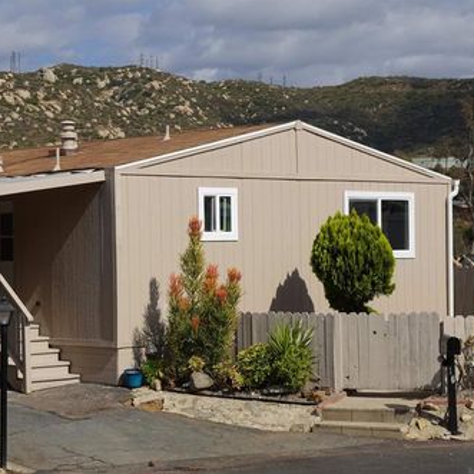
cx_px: 166
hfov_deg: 16.7
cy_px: 237
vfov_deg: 16.7
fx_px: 1611
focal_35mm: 104
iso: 100
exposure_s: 1/800
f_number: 5.6
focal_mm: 29.67
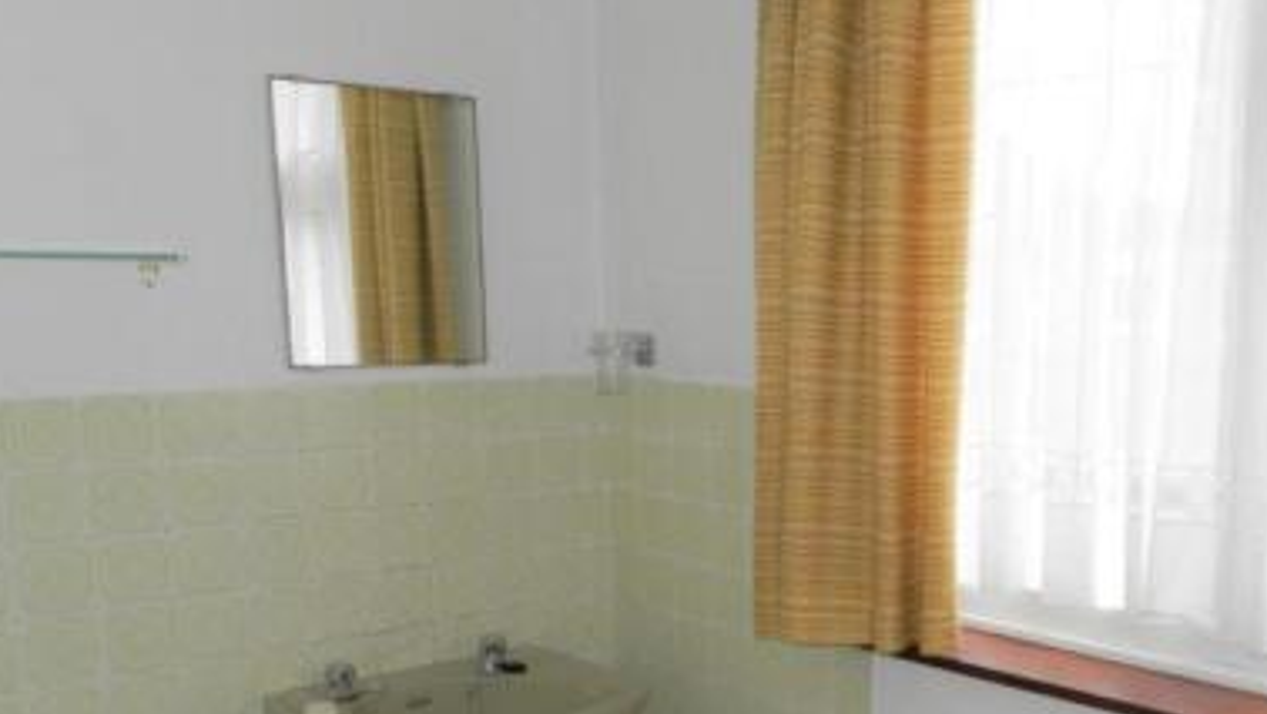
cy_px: 565
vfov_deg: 27.8
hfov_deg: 47.1
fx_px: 1412
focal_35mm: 42
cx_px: 900
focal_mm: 4.5
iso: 80
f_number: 3.1
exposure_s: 1/100
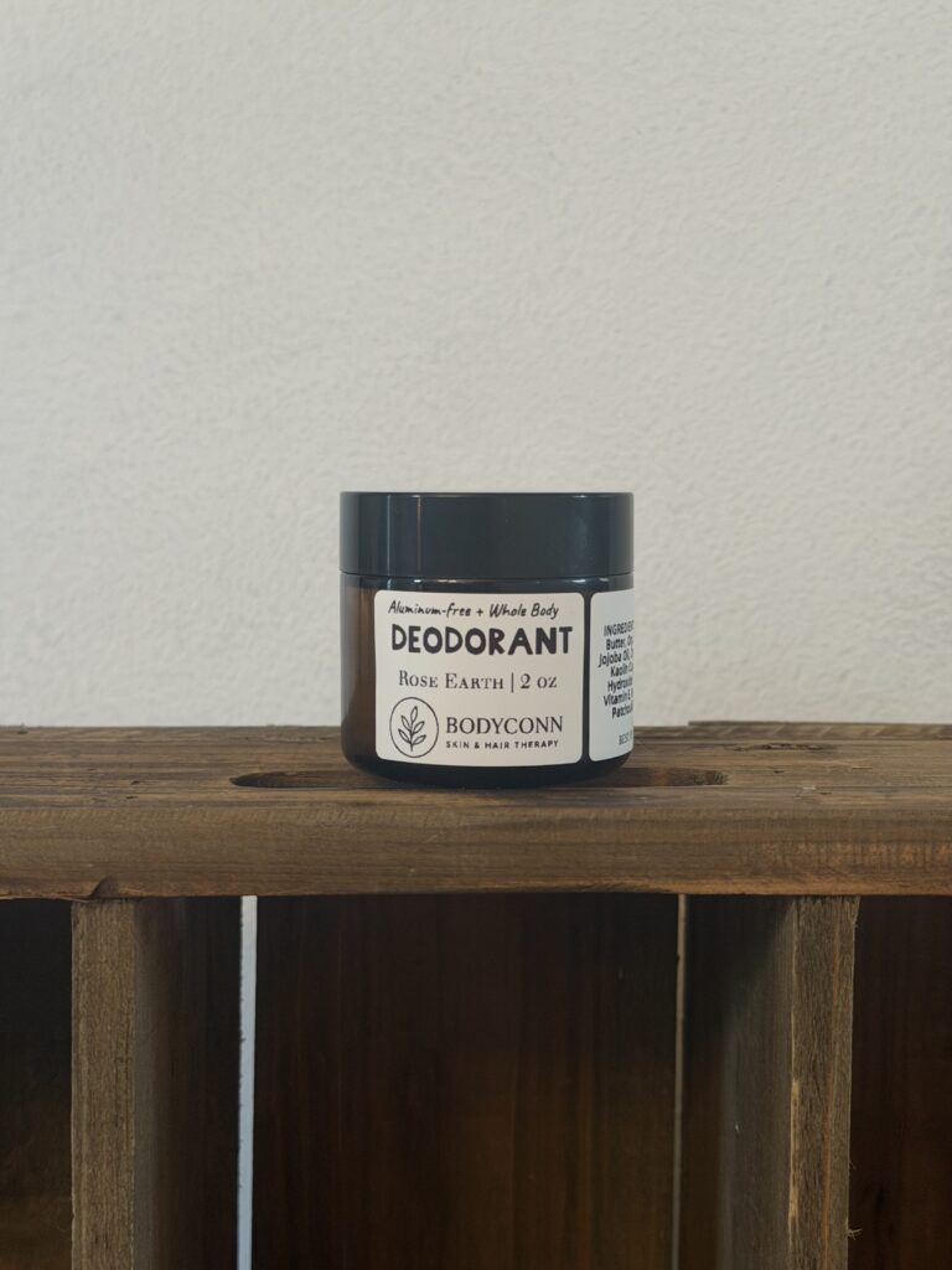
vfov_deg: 39.7
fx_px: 1760
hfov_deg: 30.3
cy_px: 635
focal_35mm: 48
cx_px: 476
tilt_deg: -3.5
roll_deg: -0.3
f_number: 1.78
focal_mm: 6.76
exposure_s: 1/40
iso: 200
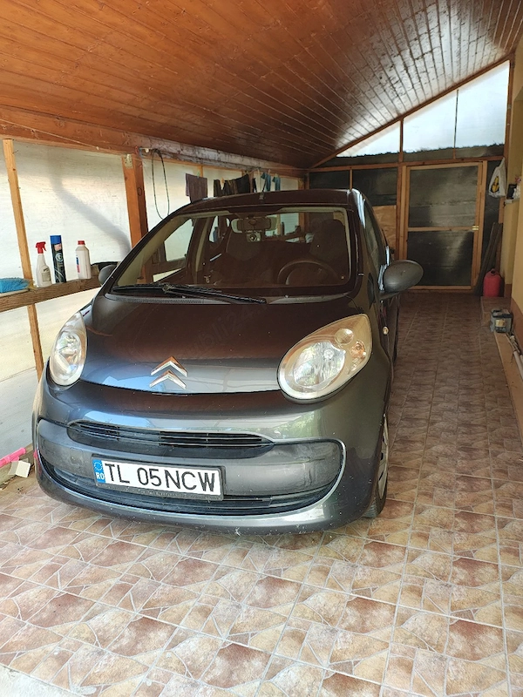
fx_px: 504
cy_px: 348
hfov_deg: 54.9
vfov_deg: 69.4
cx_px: 262
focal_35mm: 25
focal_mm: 5.89
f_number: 1.4
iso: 434
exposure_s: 1/120
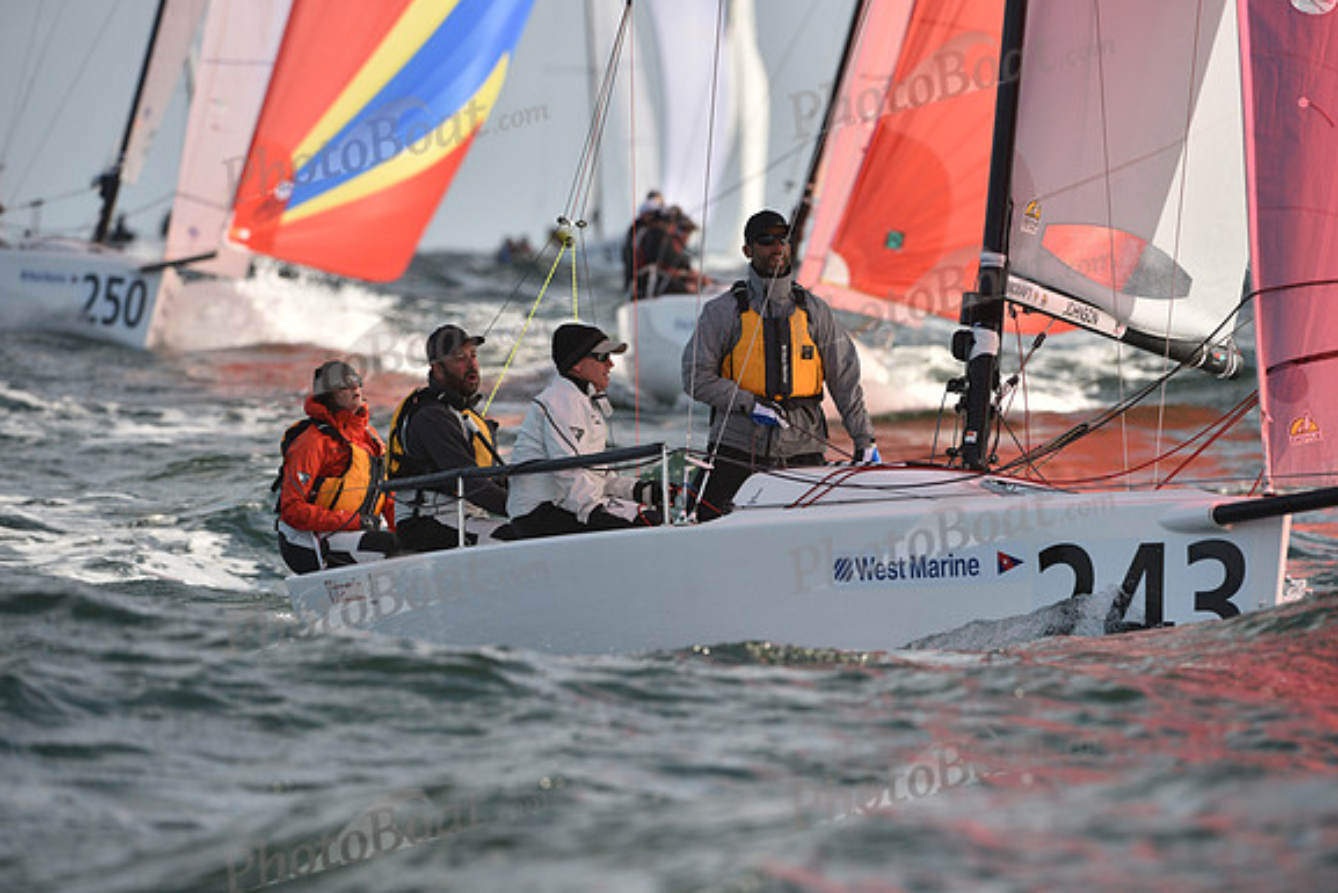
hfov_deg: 6.0
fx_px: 12713
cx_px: 670
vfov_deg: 4.0
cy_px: 446
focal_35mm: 342
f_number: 5.6
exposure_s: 1/1600
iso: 320
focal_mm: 340
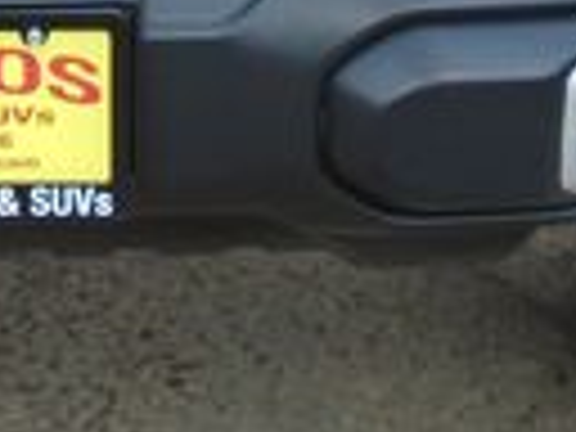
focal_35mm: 130
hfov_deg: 14.8
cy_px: -459
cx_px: -40
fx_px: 2163
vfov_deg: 10.4
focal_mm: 4.6
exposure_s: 1/400
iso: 100
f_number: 3.2
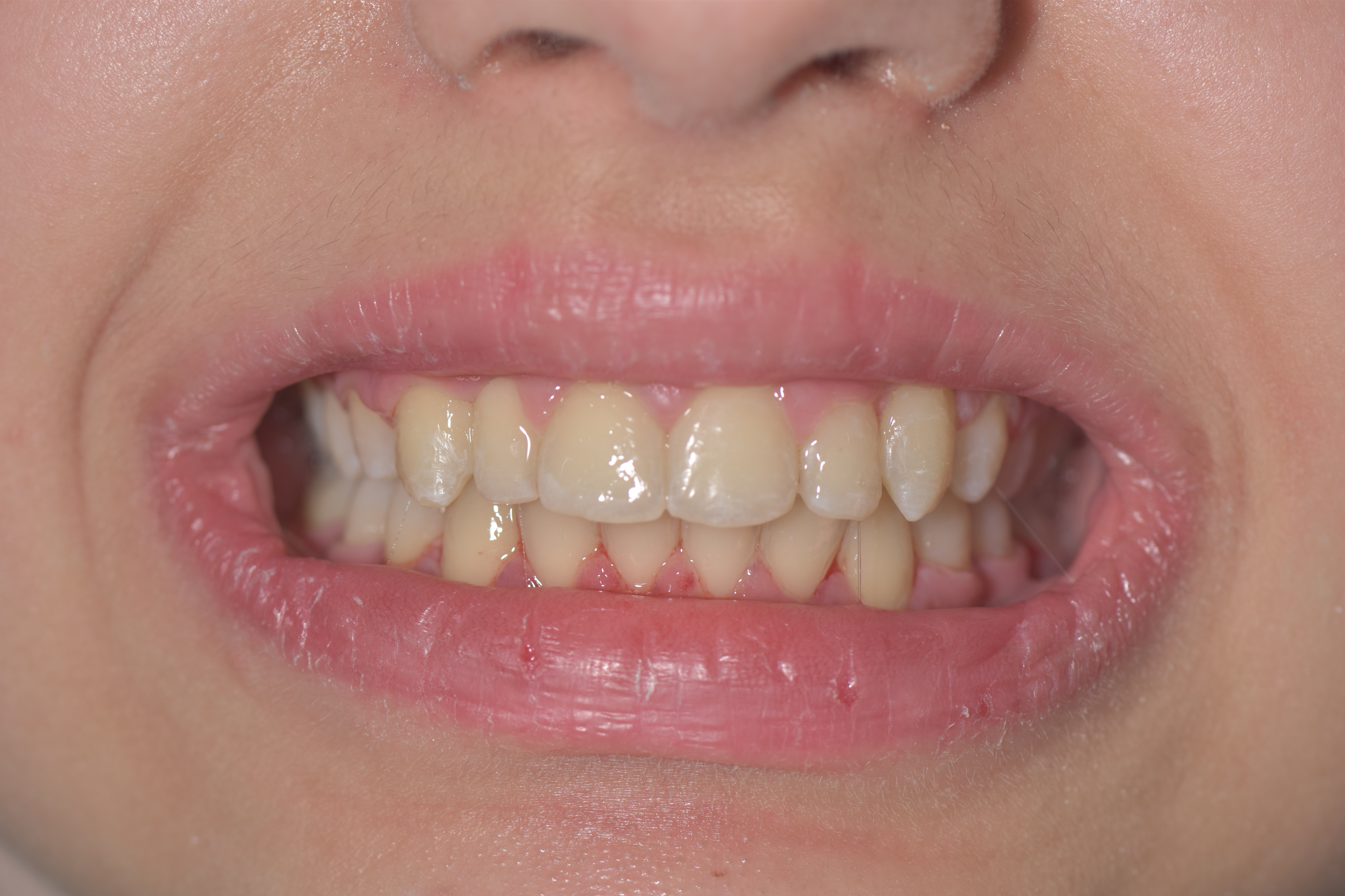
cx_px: 672
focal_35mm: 158
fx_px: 5884
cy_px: 448
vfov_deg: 8.7
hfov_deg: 13.0
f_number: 7.1
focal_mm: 105
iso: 100
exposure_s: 1/60.2
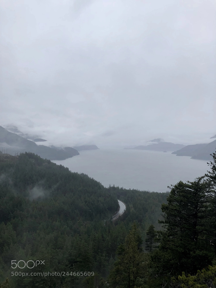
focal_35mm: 28
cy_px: 144
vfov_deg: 63.4
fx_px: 233
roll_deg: +0.4
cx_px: 108
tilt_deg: +1.8
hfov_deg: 49.7
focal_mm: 3.99
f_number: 1.8
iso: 32
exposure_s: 1/120
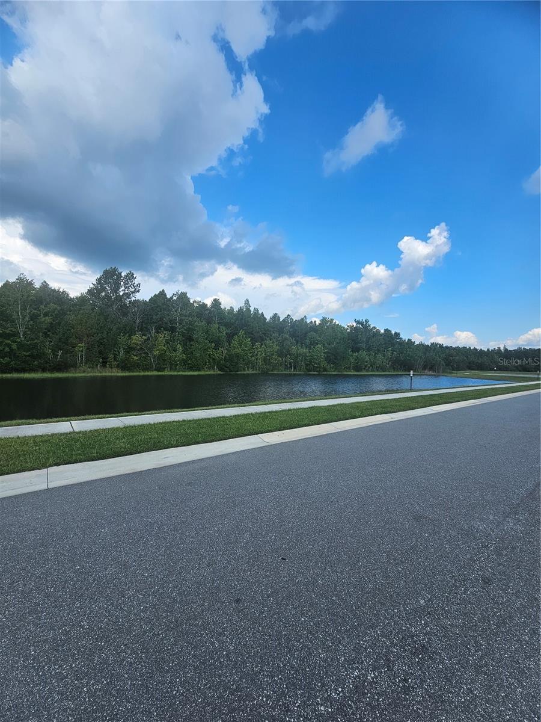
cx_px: 270
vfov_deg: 106.2
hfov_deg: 89.9
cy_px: 361
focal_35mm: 13
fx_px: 271
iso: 50
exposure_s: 1/1884
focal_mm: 2.2
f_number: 2.2
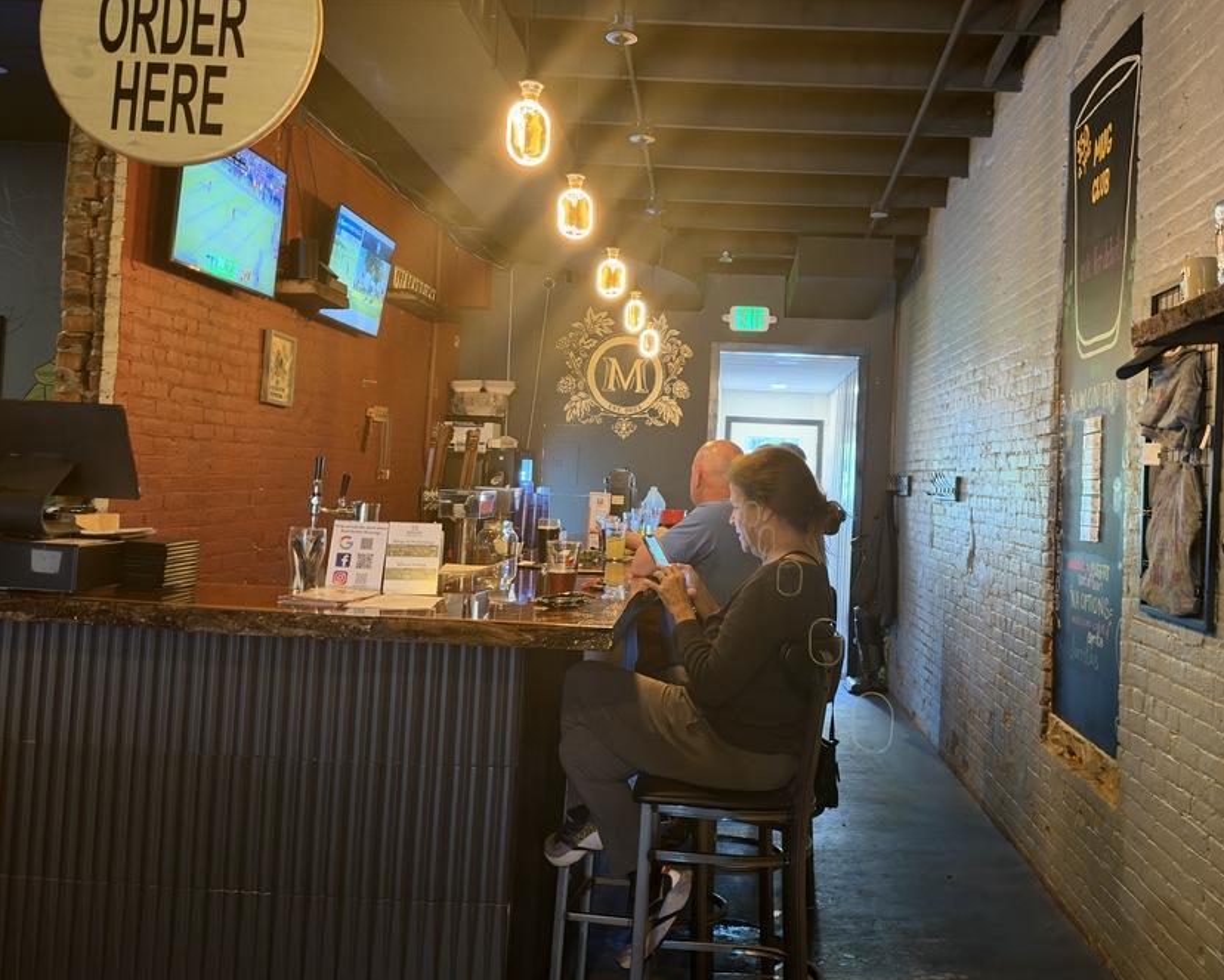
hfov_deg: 54.0
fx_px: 1196
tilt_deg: +2.9
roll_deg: -1.6
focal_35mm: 33
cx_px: 690
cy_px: 435
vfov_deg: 44.5
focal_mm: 6.93
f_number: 1.48
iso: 640
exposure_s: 1/38
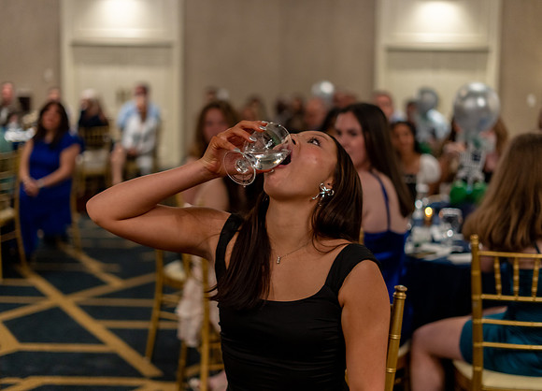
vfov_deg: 26.7
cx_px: 271
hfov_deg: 36.5
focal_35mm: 53
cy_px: 196
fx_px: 822
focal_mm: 50
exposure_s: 1/250
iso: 1000
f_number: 1.8
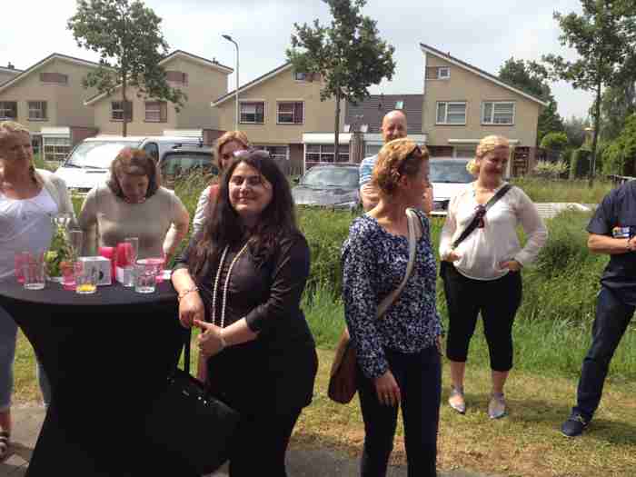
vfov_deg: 40.7
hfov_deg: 52.6
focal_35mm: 35
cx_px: 318
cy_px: 238
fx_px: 643
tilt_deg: -8.6
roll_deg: -2.5
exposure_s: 1/1255
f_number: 2.4
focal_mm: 4.28
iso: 50
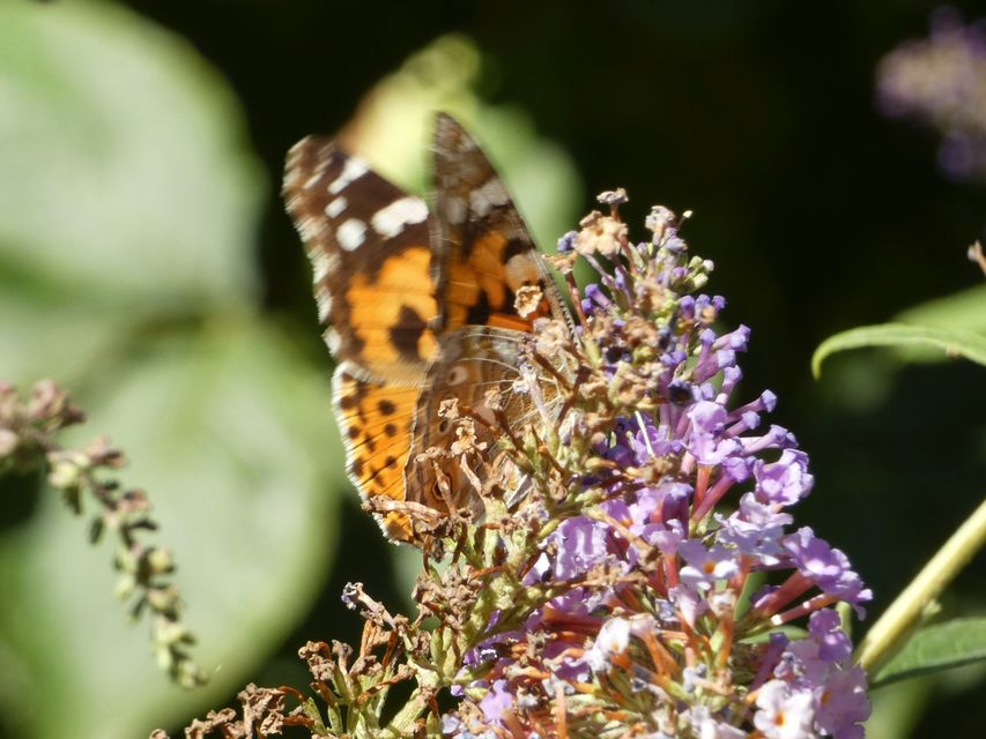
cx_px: 493
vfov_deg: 3.6
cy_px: 370
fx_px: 11766
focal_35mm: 413
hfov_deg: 4.8
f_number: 5.6
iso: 80
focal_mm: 74
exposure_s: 1/80
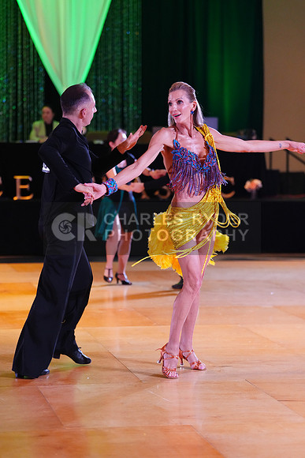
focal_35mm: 104
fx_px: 1321
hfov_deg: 13.2
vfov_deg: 19.6
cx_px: 152
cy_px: 229
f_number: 2.8
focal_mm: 104
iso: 5000
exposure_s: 1/400
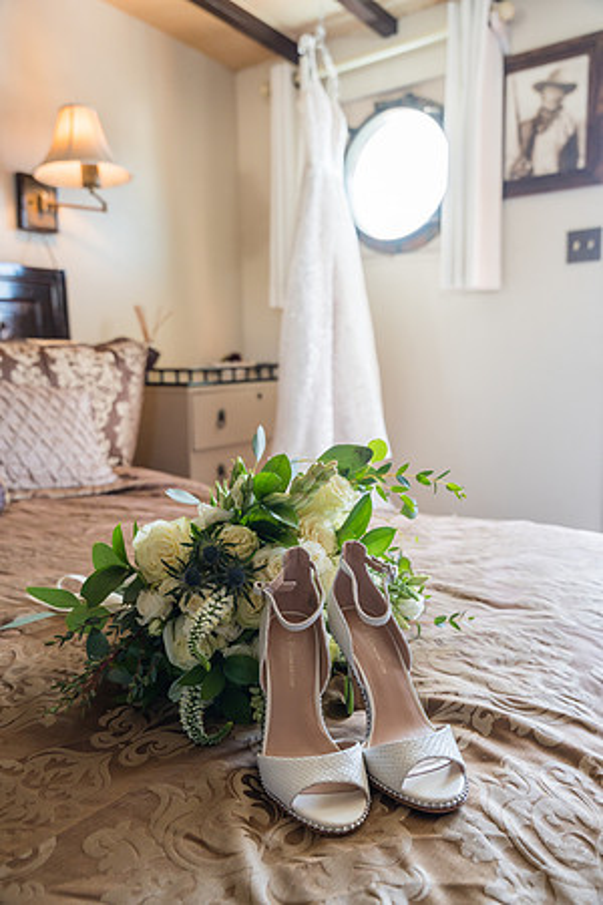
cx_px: 302
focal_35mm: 29
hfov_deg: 45.5
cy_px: 452
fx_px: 719
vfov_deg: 64.4
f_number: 4
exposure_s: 1/200
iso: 800
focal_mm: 28.6
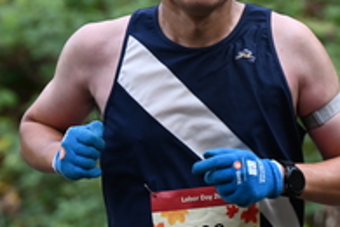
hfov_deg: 3.6
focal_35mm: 565
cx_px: 279
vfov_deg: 2.4
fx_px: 5336
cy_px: 163
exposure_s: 1/250
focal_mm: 200
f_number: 6.3
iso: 500
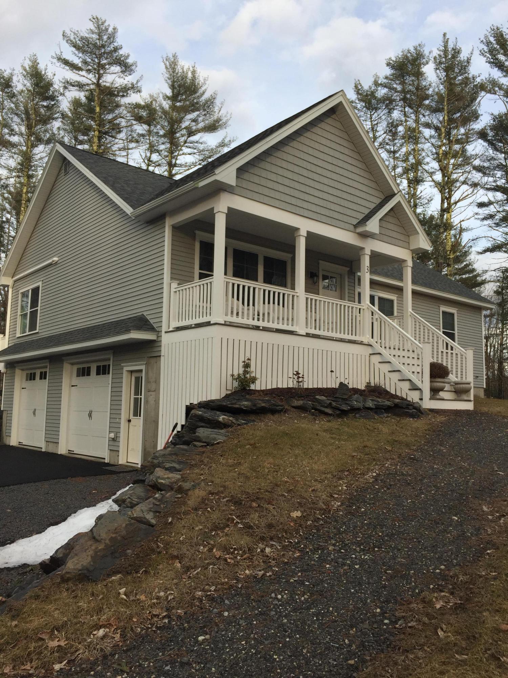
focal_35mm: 29
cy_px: 339
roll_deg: -0.6
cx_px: 254
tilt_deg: +6.0
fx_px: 567
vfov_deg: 61.7
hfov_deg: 48.2
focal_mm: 4.15
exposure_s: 1/507
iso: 32
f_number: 2.2
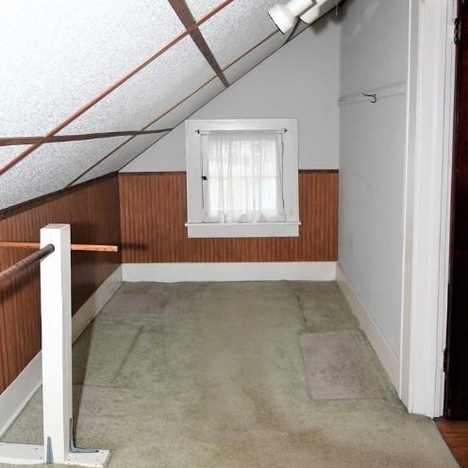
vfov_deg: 60.1
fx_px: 392
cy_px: 155
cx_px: 235
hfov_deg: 61.6
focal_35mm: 26
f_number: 4
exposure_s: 1/250
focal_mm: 13
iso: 1600
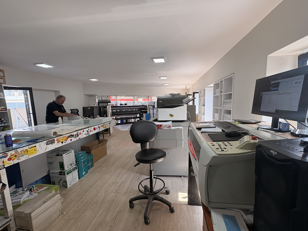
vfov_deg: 81.7
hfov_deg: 98.0
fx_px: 133
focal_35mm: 15
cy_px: 120
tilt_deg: -6.6
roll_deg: +1.6
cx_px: 164
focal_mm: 2.22
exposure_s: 1/99
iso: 50
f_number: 2.2
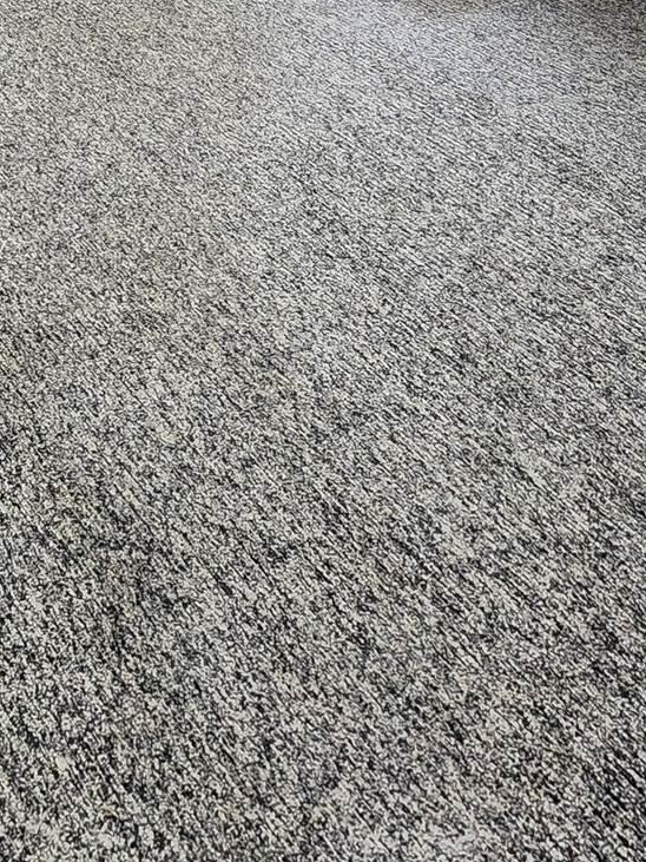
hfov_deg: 30.5
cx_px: -103
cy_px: -347
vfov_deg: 31.1
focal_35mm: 41
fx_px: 1020
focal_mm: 2.2
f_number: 2.2
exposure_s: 1/60
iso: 200
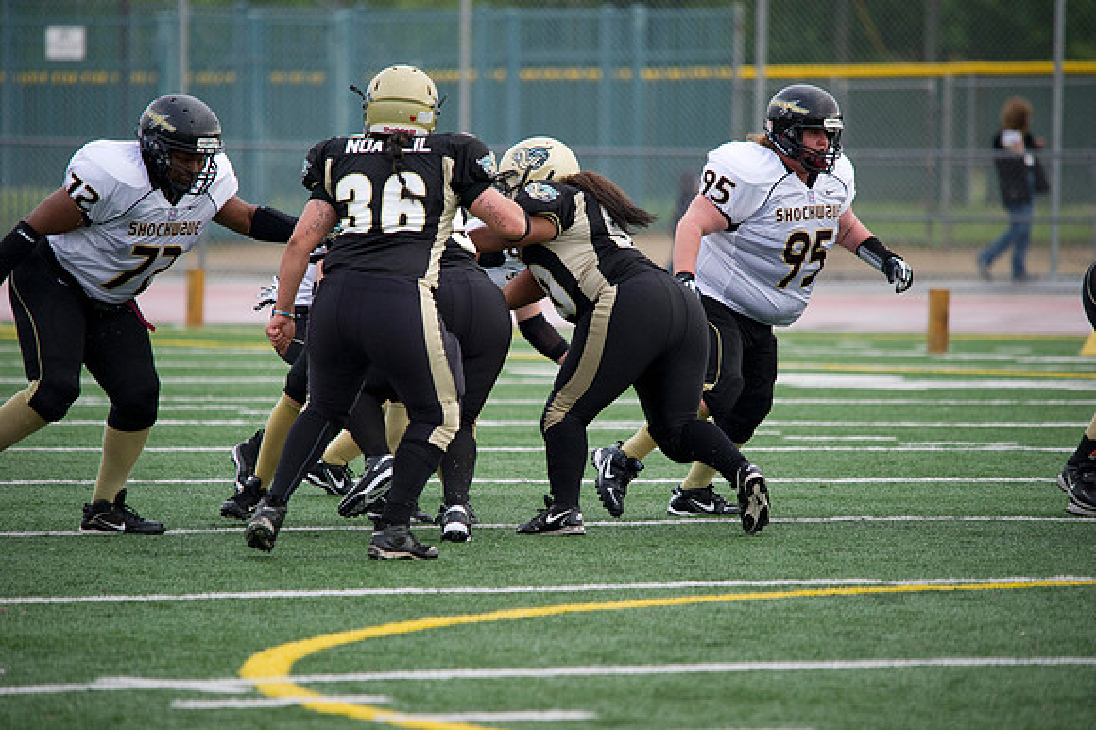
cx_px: 548
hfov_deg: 4.6
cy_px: 365
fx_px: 13692
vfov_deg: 3.1
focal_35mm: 450
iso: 2500
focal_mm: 450
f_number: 6.3
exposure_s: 1/1000
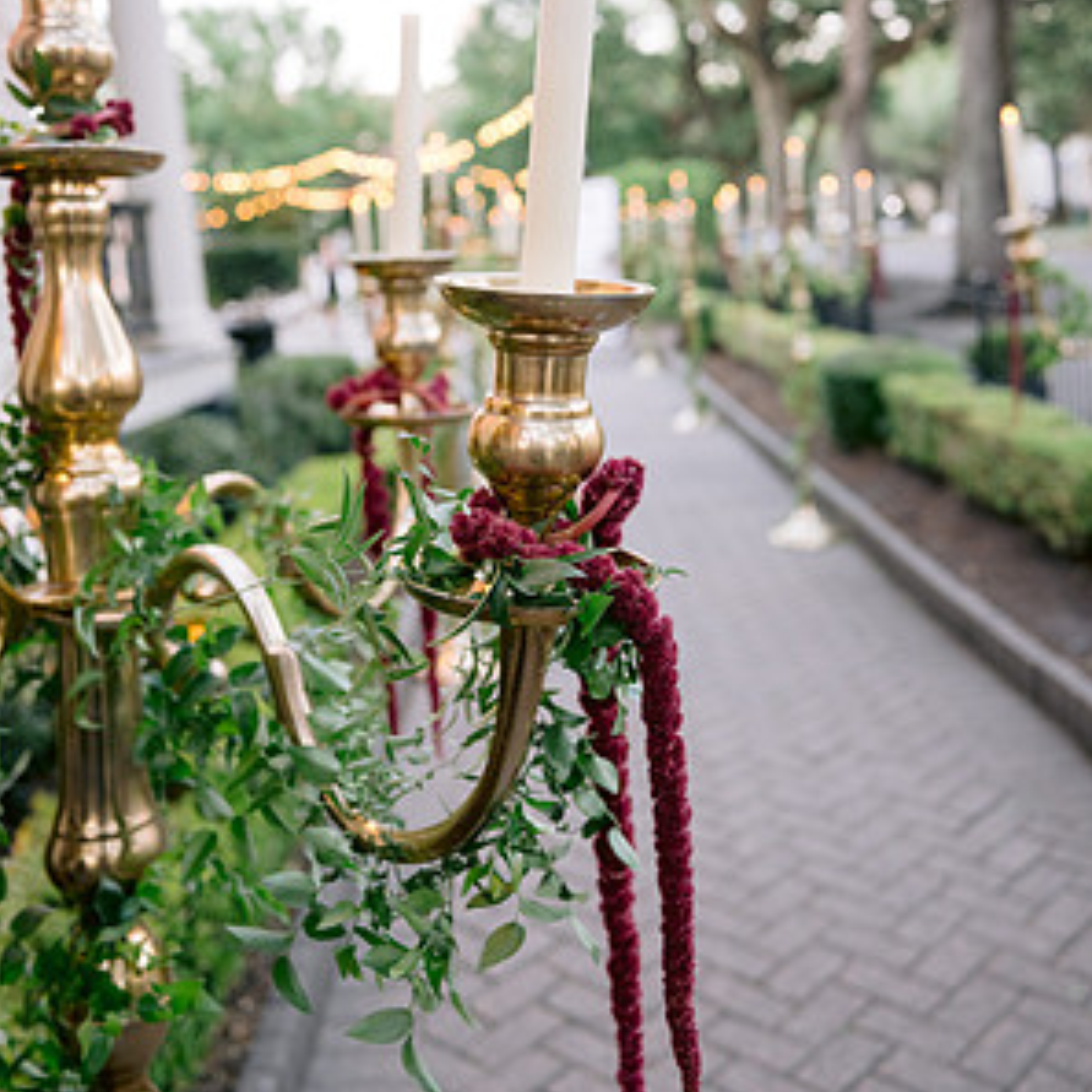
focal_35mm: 36
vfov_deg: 45.4
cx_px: 548
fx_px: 1285
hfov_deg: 46.0
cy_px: 371
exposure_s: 1/40
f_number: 4
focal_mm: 28
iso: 800
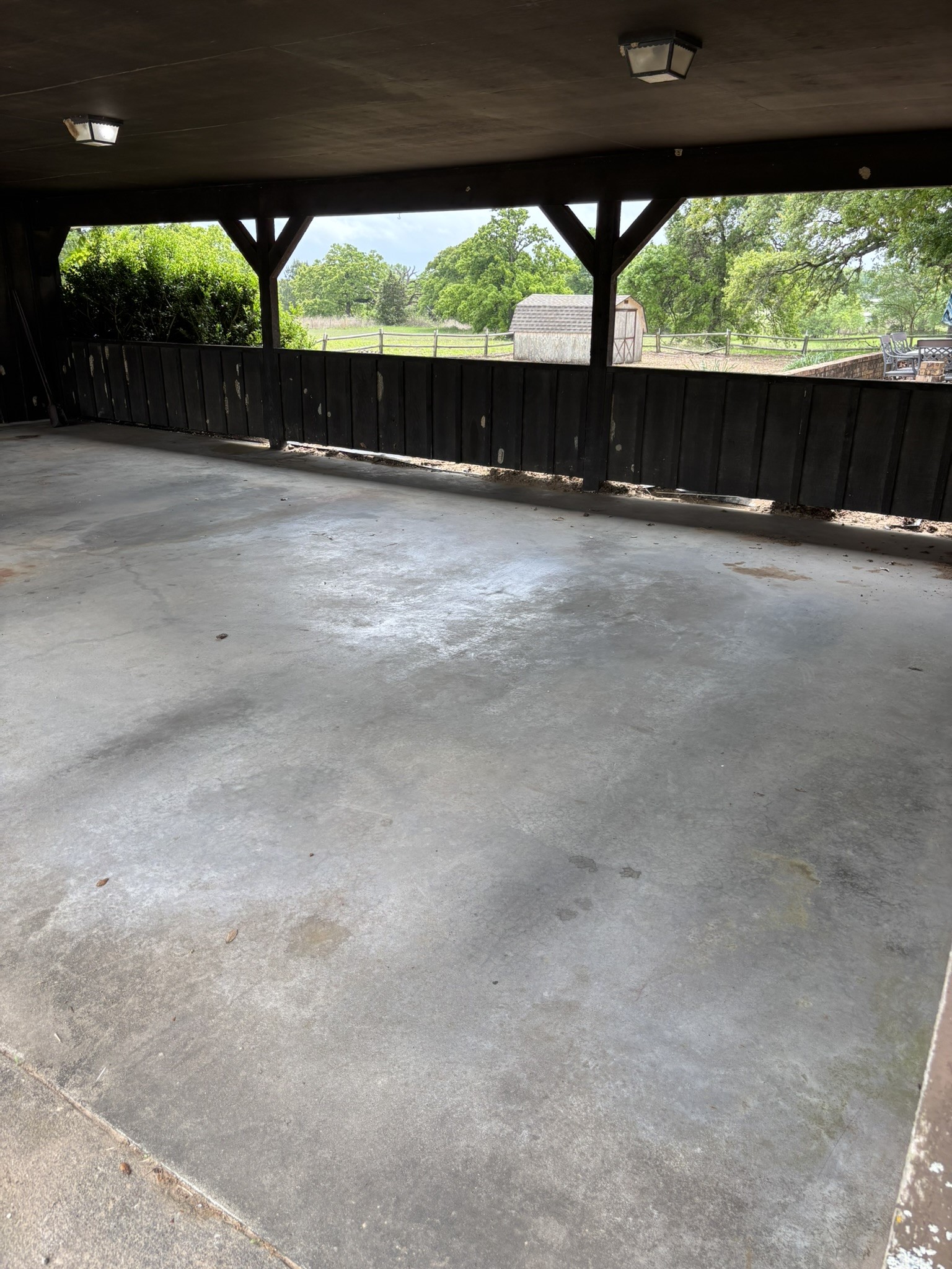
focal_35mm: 26
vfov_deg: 67.3
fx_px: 953
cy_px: 634
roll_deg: -3.7
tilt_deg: -21.4
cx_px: 476
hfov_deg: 53.1
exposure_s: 1/512
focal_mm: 5.96
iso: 50
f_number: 1.6
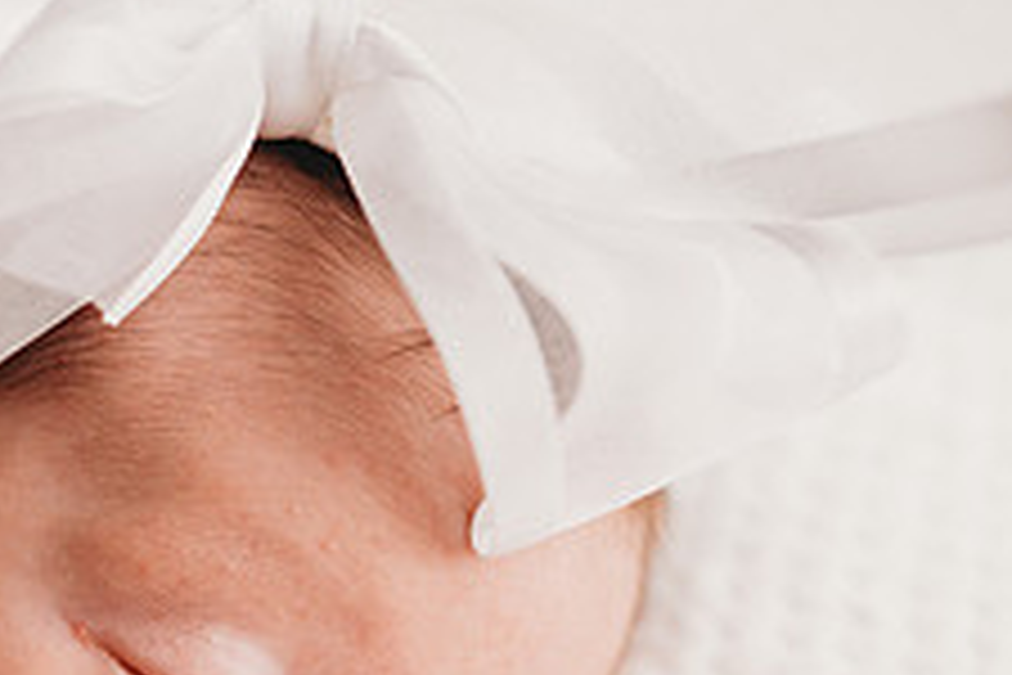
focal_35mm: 62
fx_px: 1743
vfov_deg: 20.9
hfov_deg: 27.8
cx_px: -247
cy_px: 736
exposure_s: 1/160
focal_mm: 24
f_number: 2.8
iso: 100
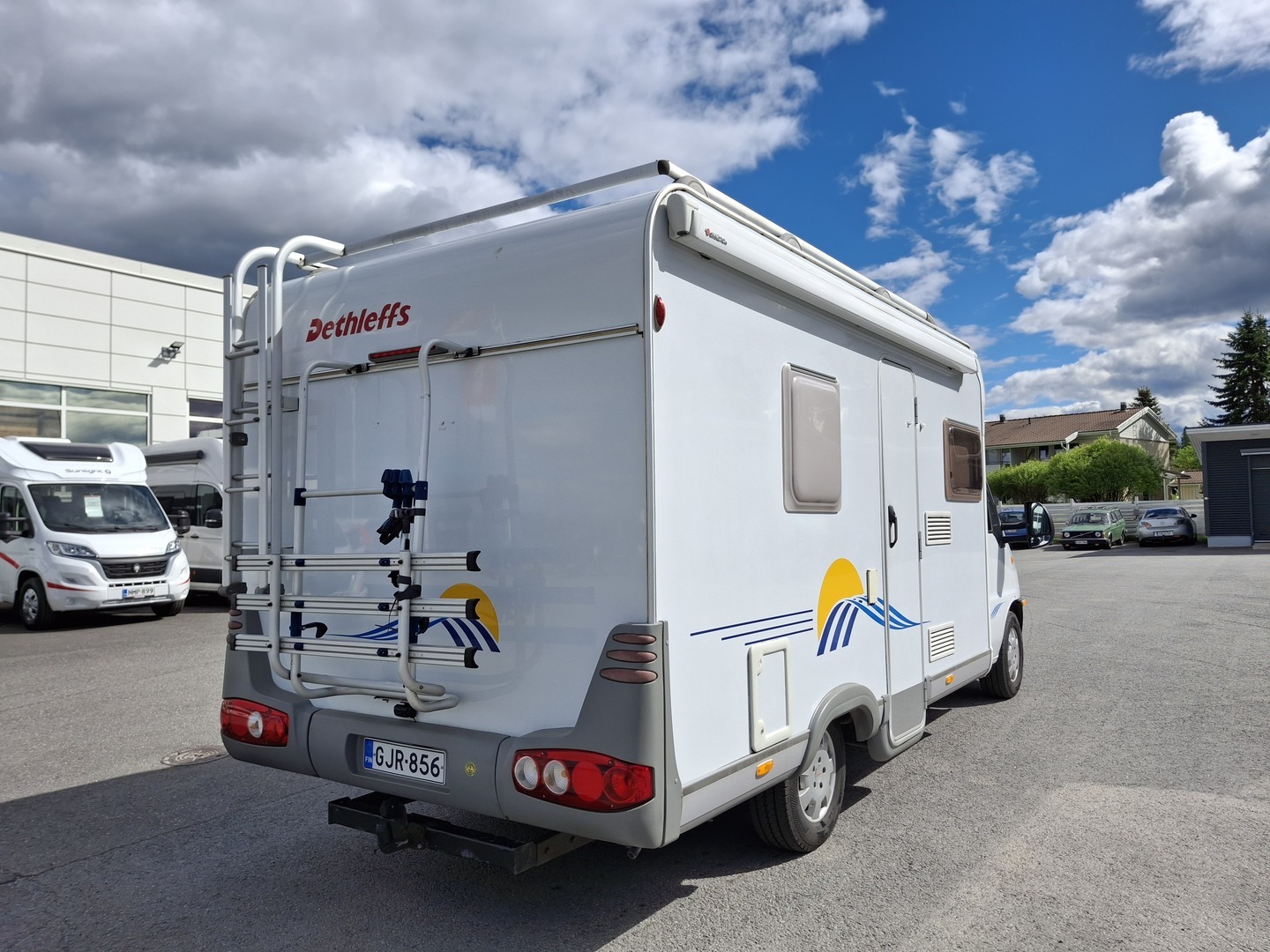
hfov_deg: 69.4
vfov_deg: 54.9
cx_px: 635
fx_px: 917
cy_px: 476
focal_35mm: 25
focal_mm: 4.69
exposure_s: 1/2174
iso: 25
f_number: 1.8
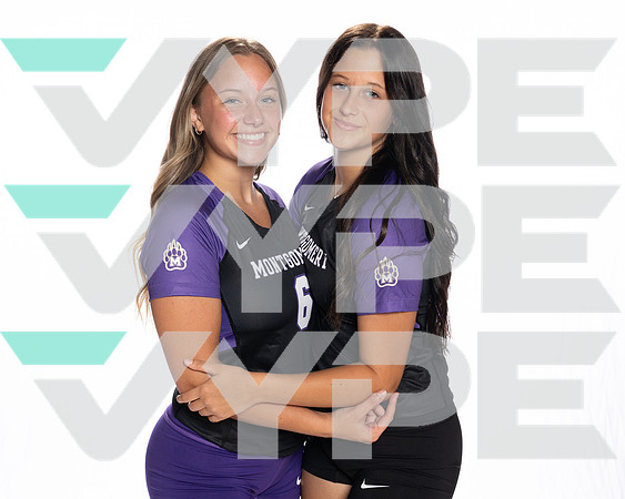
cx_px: 312
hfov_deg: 32.8
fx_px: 1062
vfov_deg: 26.5
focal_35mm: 57
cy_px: 250
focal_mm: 51
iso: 800
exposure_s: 1/250
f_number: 8
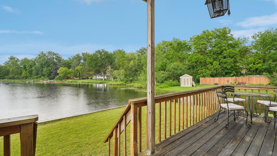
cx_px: 138
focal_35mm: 16
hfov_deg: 99.4
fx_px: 118
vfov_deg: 67.0
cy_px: 80
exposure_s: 1/90
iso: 100
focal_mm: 10
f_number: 8
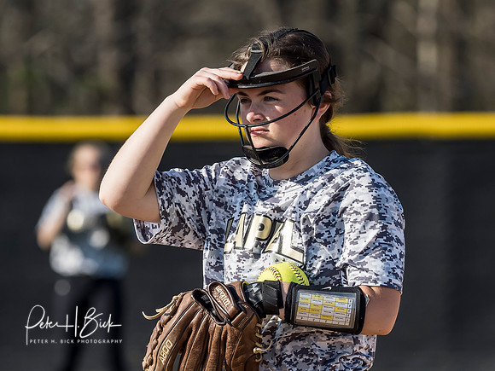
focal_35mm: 794
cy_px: 126
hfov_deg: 2.5
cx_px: 327
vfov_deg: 1.9
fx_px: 11360
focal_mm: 300
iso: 400
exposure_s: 1/1250
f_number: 6.3
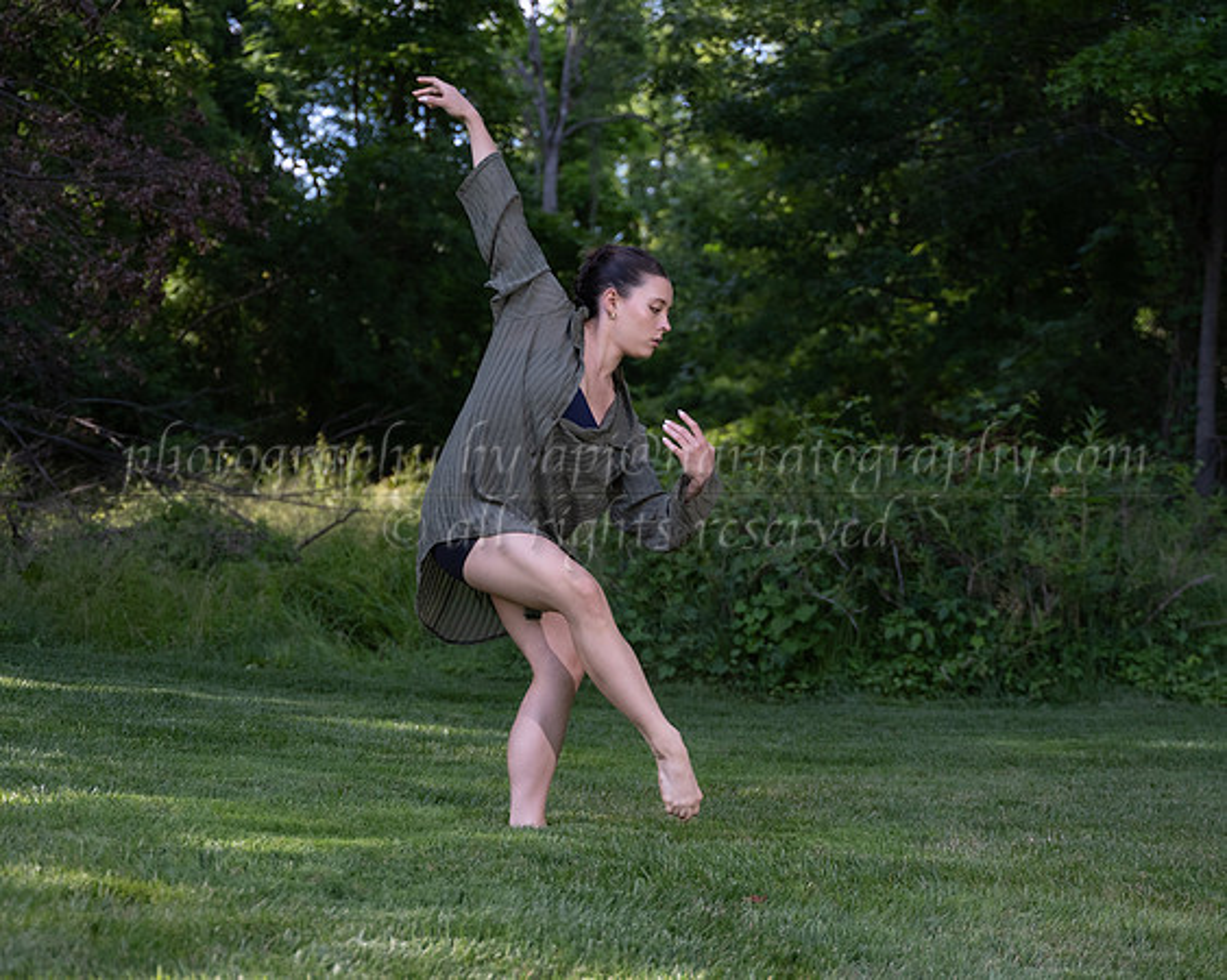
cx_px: 651
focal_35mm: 64
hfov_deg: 29.4
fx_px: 2335
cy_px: 583
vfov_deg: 23.7
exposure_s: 1/1250
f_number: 2.8
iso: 400
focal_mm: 48
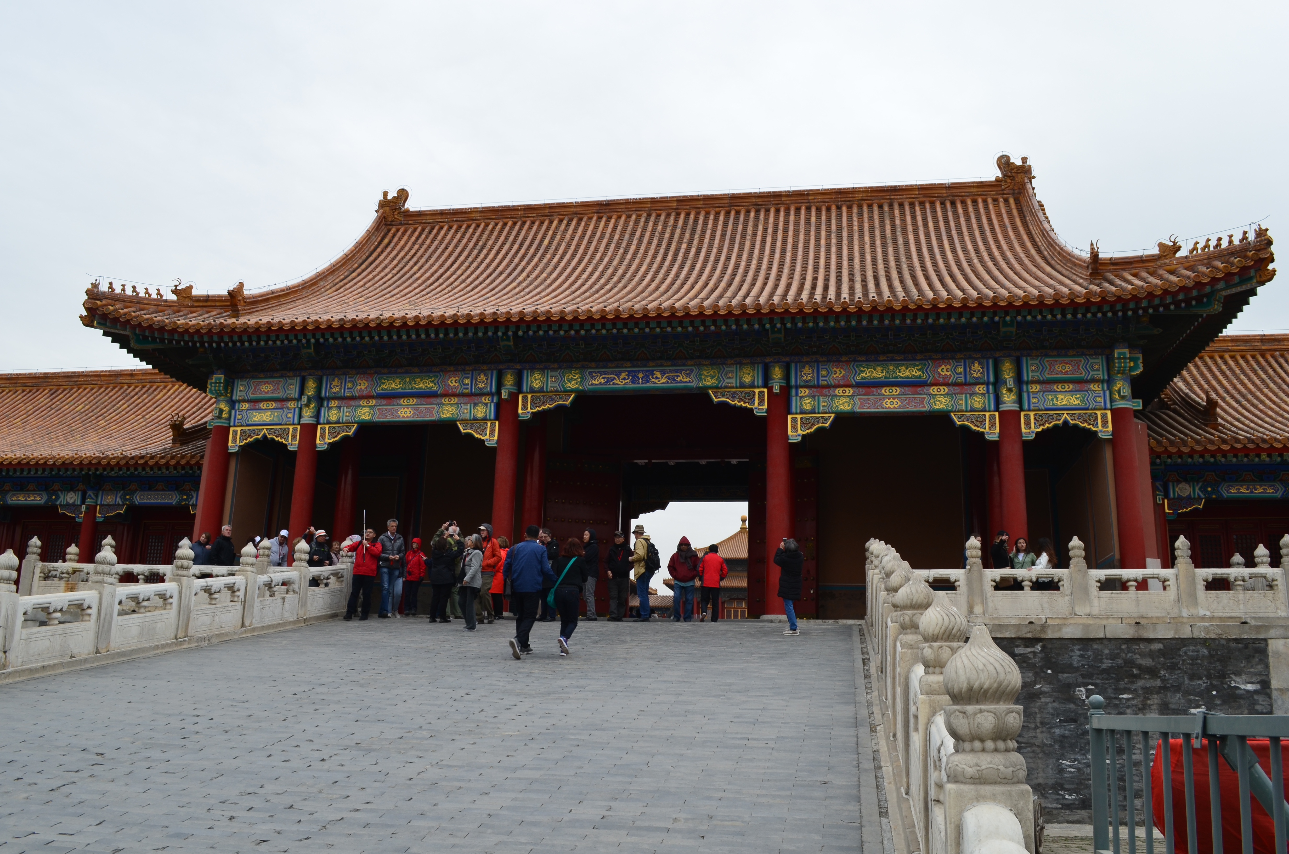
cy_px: 427
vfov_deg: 39.8
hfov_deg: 57.3
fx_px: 1179
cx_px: 644
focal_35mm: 33
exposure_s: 1/80
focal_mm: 22
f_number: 10
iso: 200
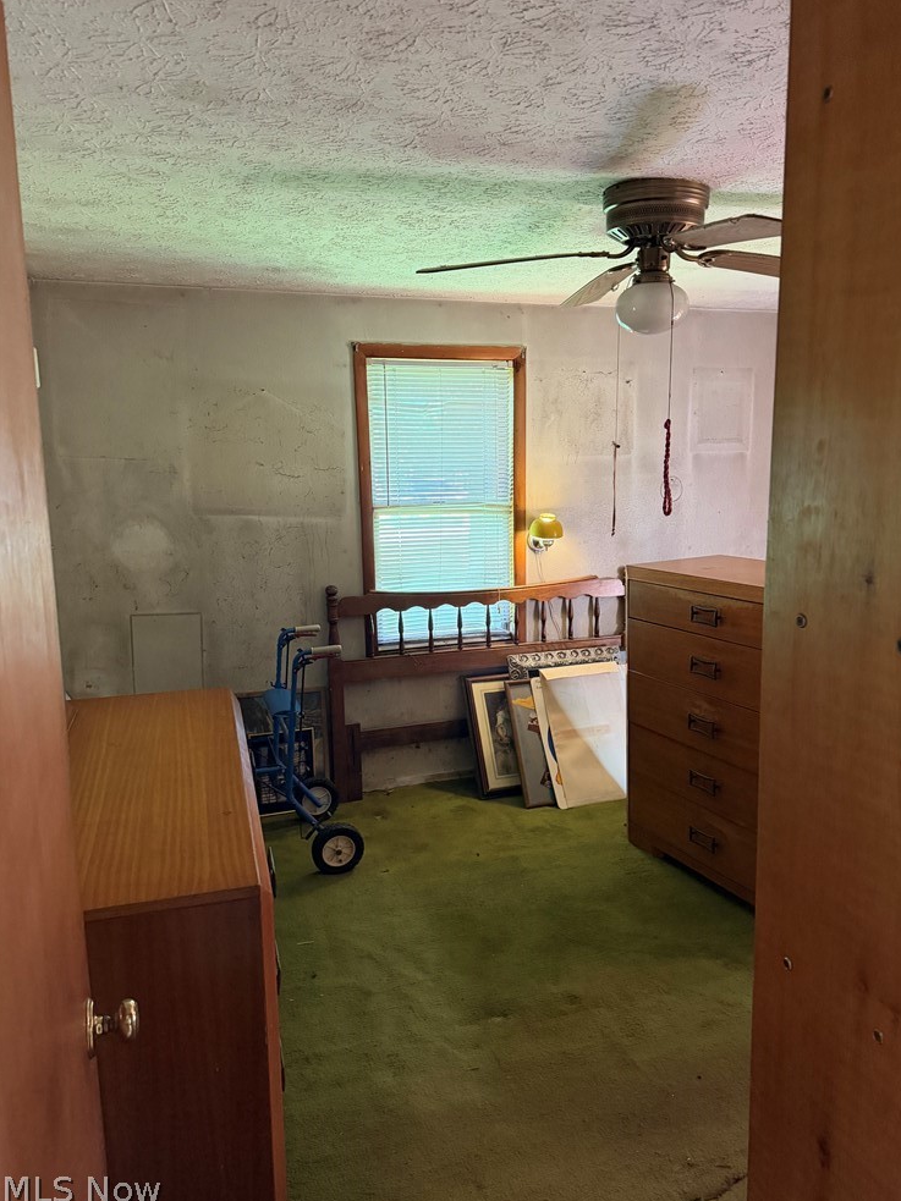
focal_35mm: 25
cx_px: 462
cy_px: 593
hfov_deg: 54.9
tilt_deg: -6.5
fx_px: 868
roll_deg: +0.5
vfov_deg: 69.4
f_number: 1.78
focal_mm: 6.76
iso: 640
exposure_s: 1/60
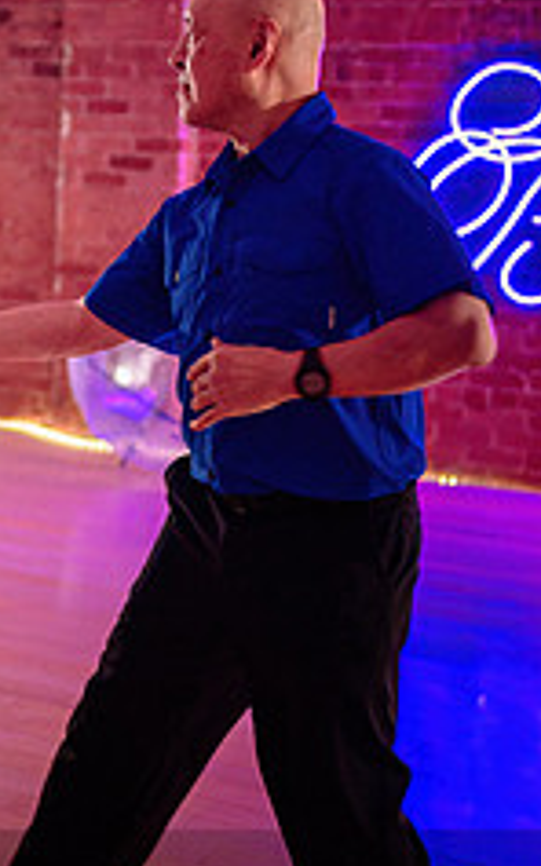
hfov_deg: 15.9
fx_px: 1912
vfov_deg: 25.5
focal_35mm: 81
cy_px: 349
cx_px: 50
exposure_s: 1/250
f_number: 1.4
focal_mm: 28
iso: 2500
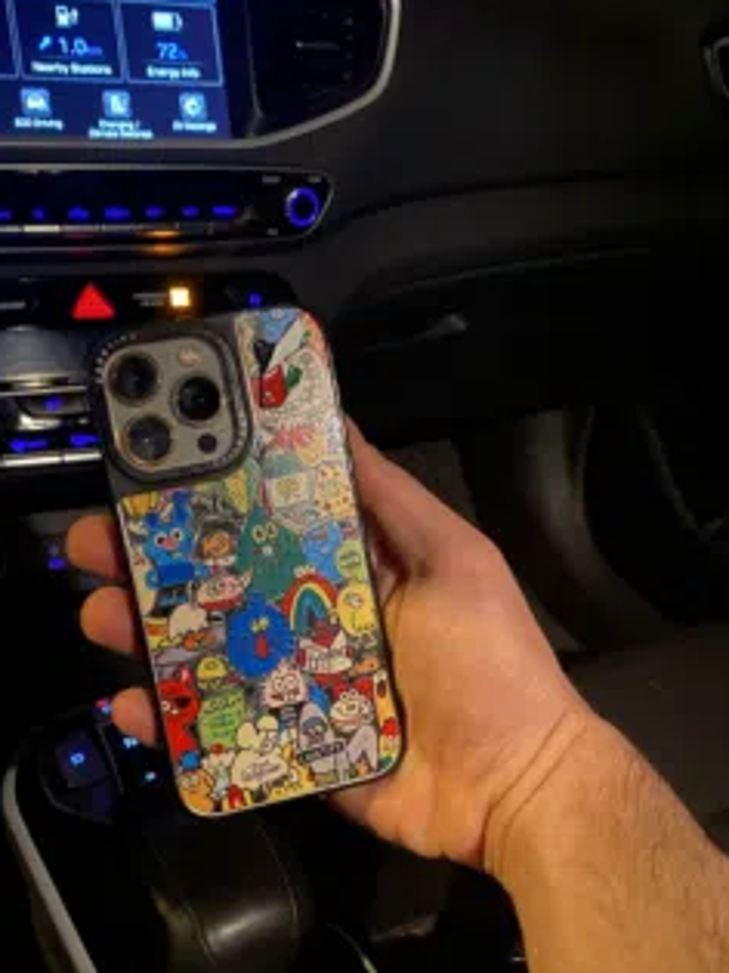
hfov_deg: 42.6
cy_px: 602
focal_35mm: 33
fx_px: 927
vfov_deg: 54.8
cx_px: 272
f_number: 1.8
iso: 1000
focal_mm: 4.25
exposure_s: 1/8
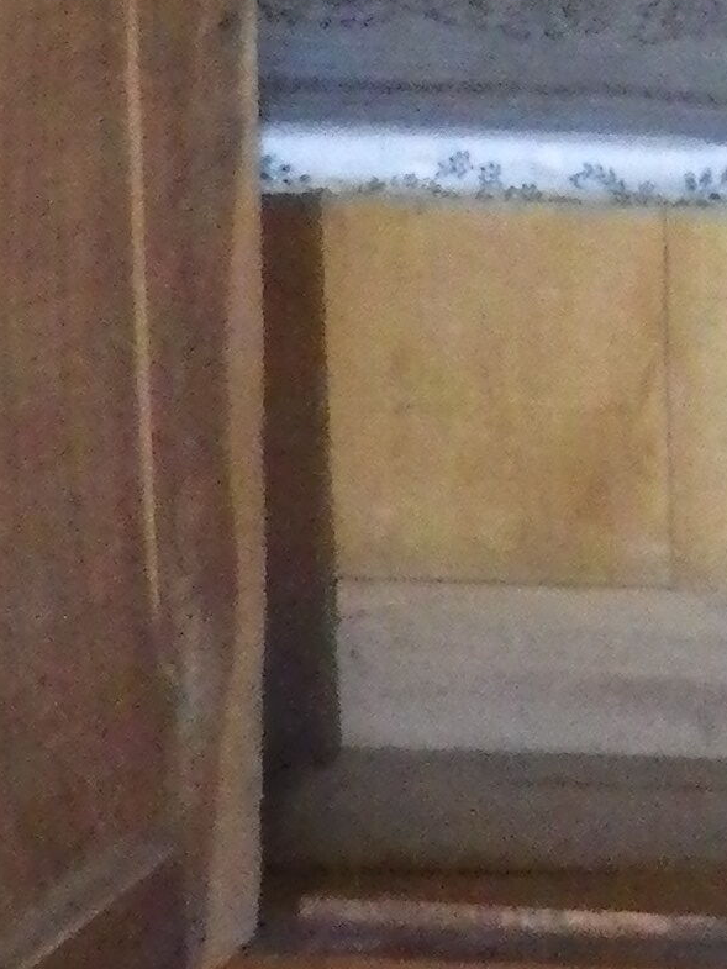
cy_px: -611
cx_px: 1190
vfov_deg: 12.1
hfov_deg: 9.4
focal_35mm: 153
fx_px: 4283
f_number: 3.5
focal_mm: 5
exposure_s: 1/30
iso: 800
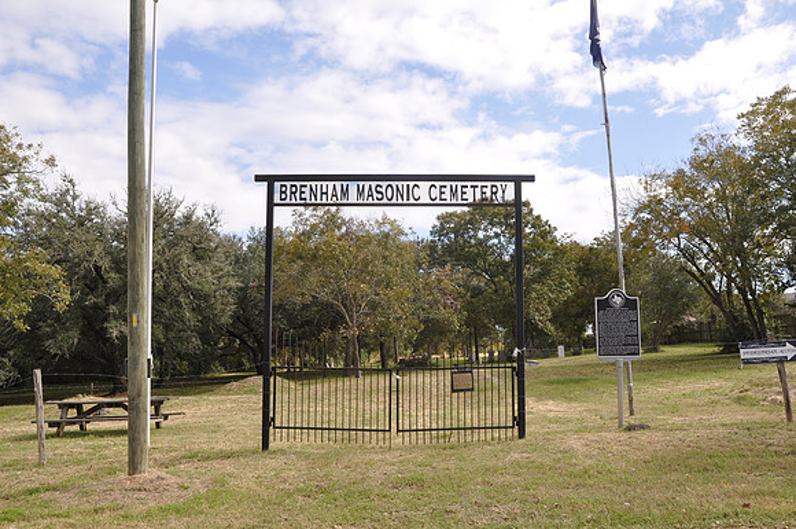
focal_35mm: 32
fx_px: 696
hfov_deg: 59.6
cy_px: 264
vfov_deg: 41.6
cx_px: 398
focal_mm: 21
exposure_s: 1/125
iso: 200
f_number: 11
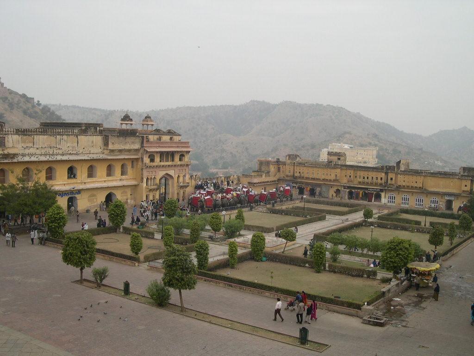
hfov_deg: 49.0
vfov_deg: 37.7
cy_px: 178
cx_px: 237
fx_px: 520
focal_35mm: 38
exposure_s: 1/138
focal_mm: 8
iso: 100
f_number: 7.6
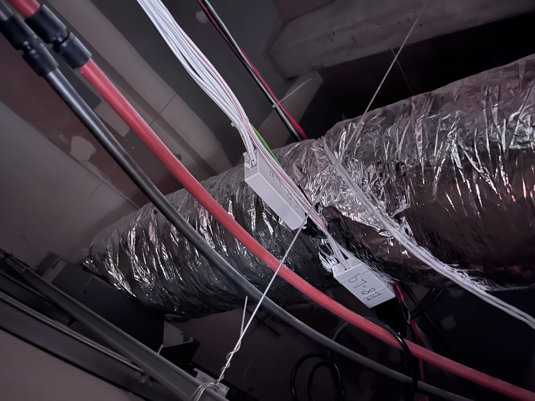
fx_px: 402
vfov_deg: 53.1
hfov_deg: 67.3
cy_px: 200
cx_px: 268
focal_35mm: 26
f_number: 1.6
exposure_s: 1/5
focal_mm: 5.1
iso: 2500
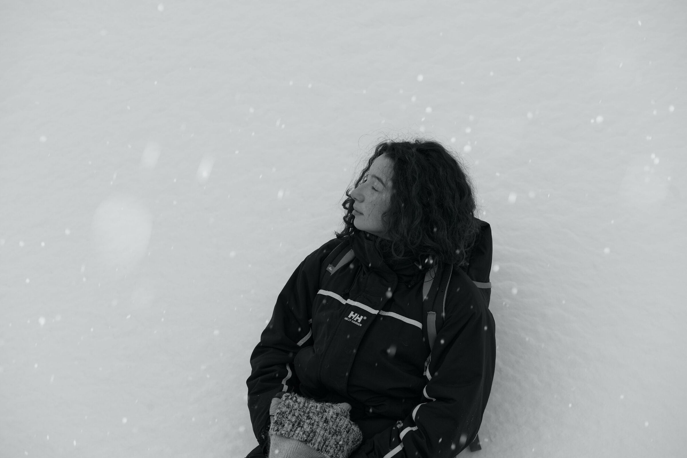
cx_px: 344
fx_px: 1183
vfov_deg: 21.9
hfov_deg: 32.4
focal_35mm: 62
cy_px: 229
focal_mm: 62
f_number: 6.3
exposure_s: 1/200
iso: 160
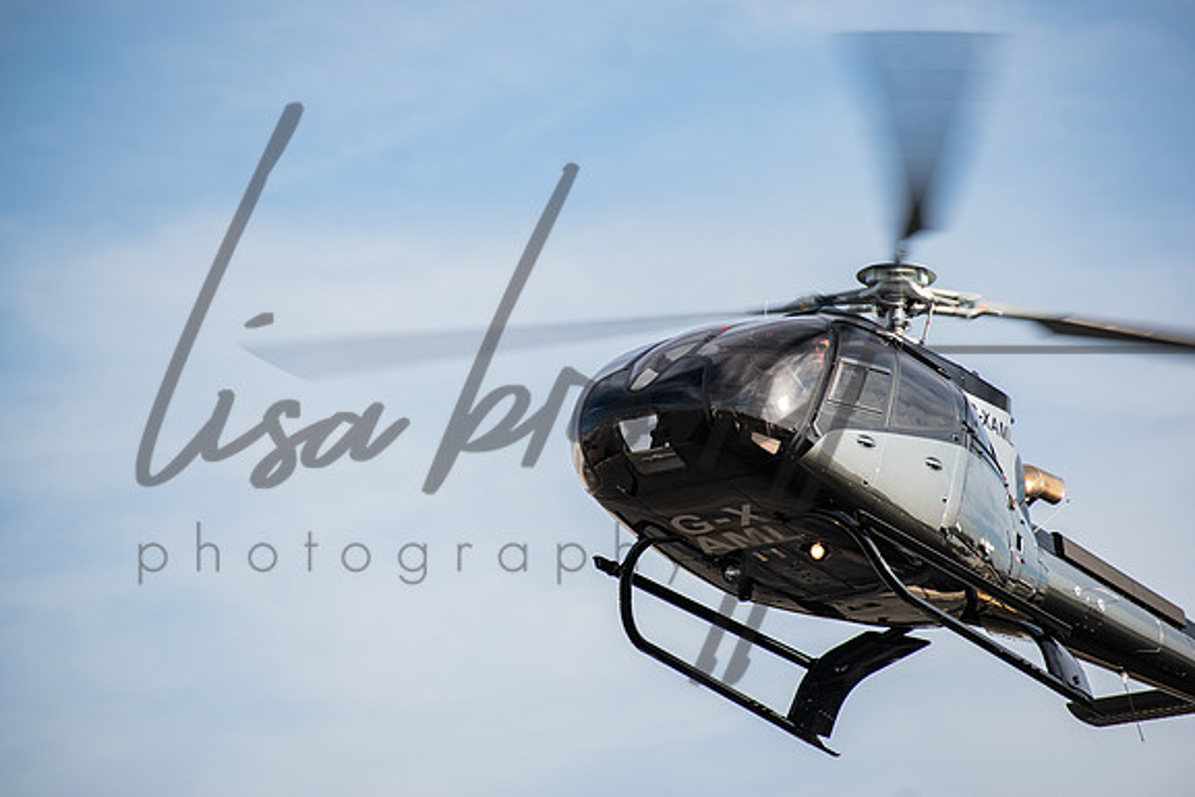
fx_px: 8765
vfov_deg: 5.2
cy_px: 398
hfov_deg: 7.8
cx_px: 599
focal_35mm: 264
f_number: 5
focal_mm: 175
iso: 100
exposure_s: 1/200
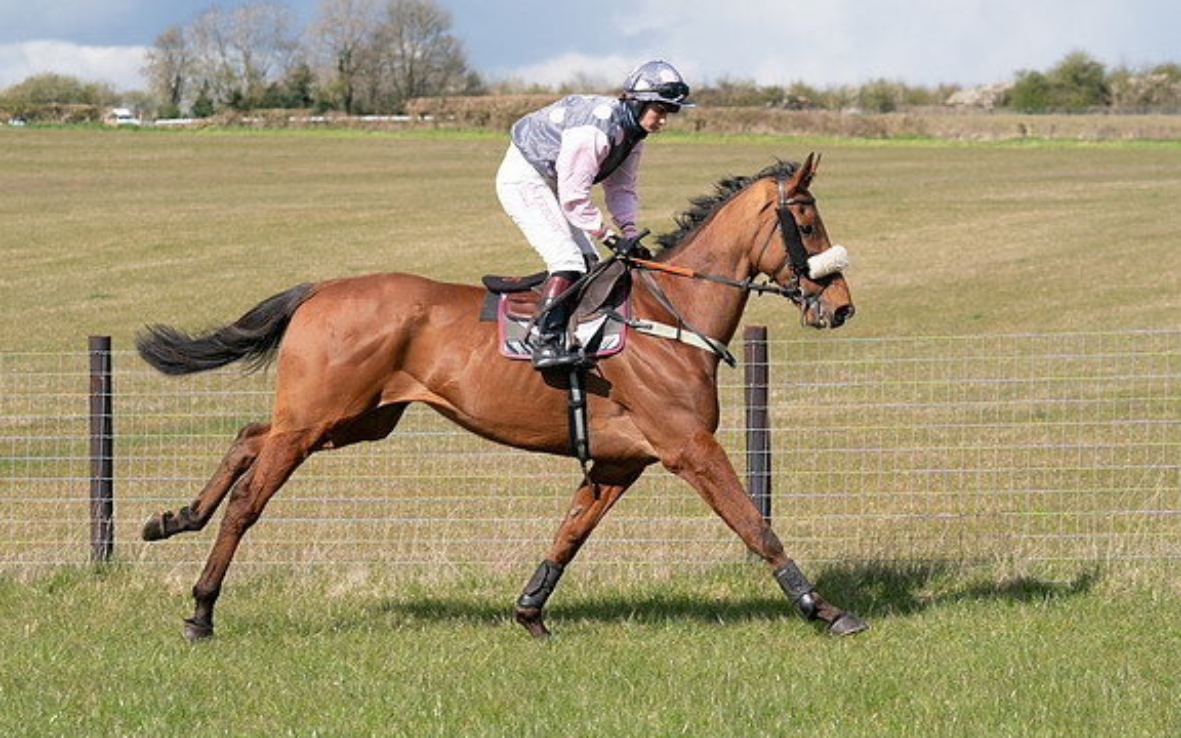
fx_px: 4989
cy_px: 362
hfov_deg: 13.5
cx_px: 590
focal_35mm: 155
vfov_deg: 8.5
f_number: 5
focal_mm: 101
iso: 400
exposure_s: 1/2000
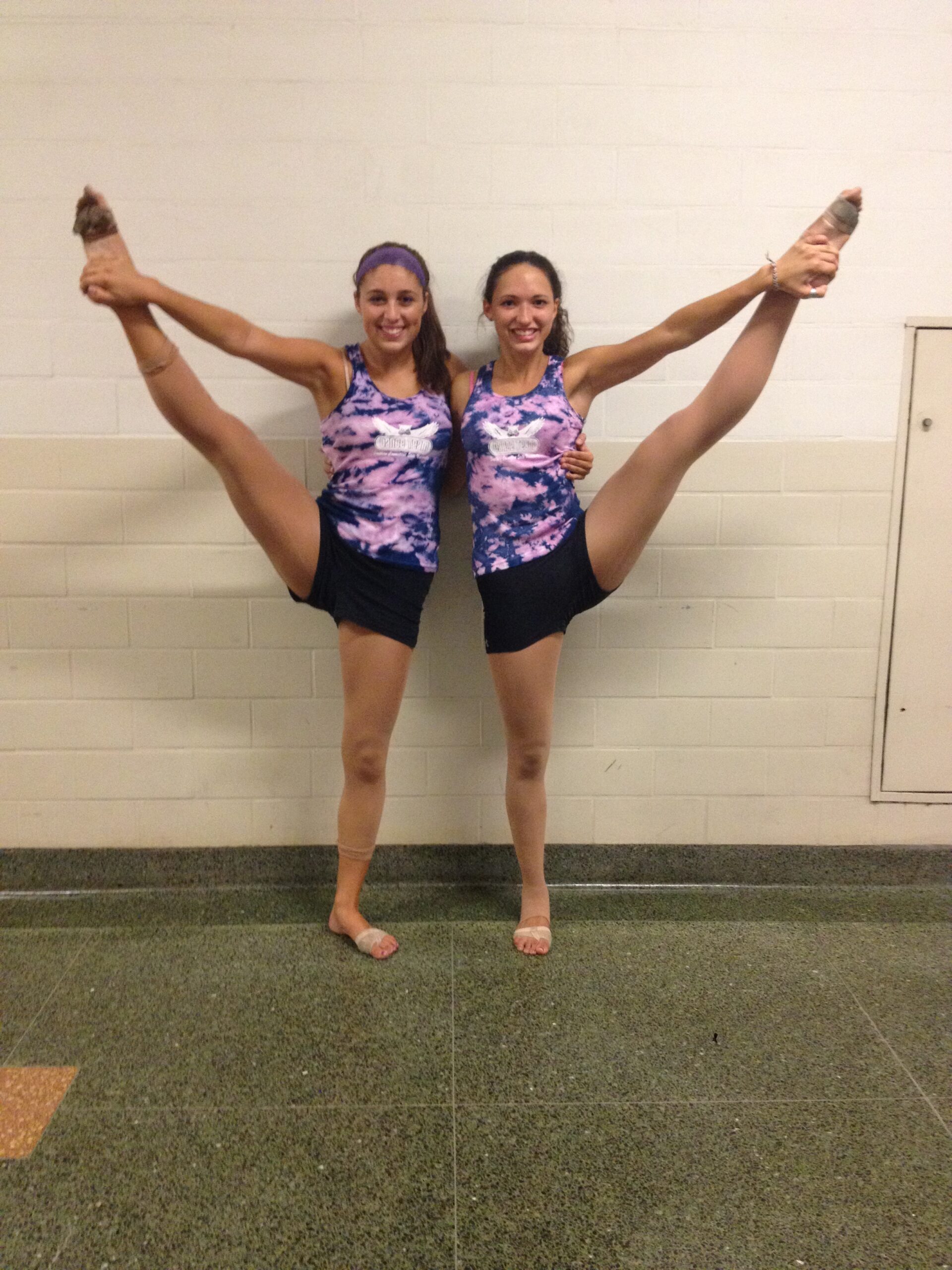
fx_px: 1283
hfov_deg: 40.7
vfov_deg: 52.6
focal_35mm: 35
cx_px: 476
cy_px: 635
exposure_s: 1/20
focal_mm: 4.28
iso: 320
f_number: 2.4
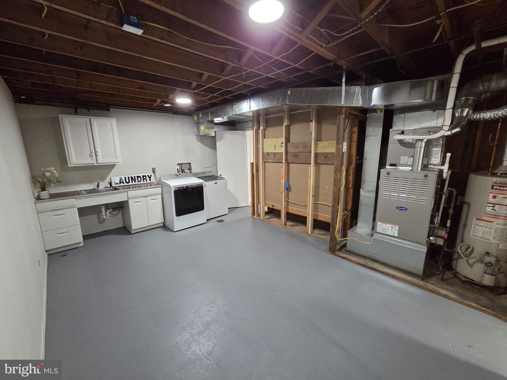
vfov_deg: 89.9
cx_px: 254
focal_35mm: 13
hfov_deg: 106.2
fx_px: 190
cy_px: 190
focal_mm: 2.2
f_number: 2.2
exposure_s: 1/60
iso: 800
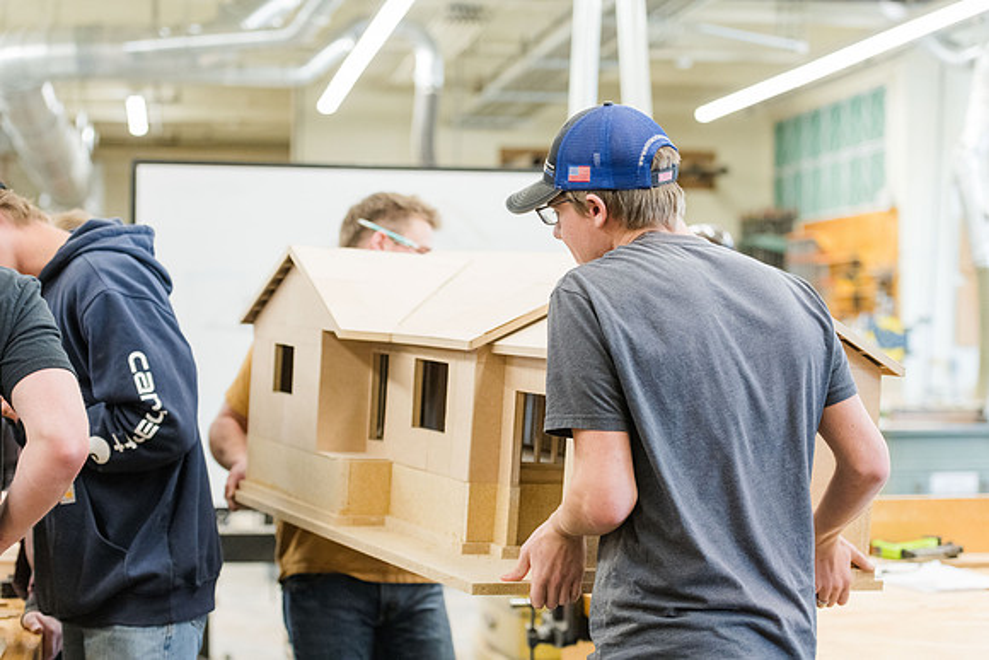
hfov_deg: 28.8
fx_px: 1923
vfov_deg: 19.5
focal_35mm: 70
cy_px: 330
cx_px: 494
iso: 2000
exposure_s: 1/320
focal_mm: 70
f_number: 2.8
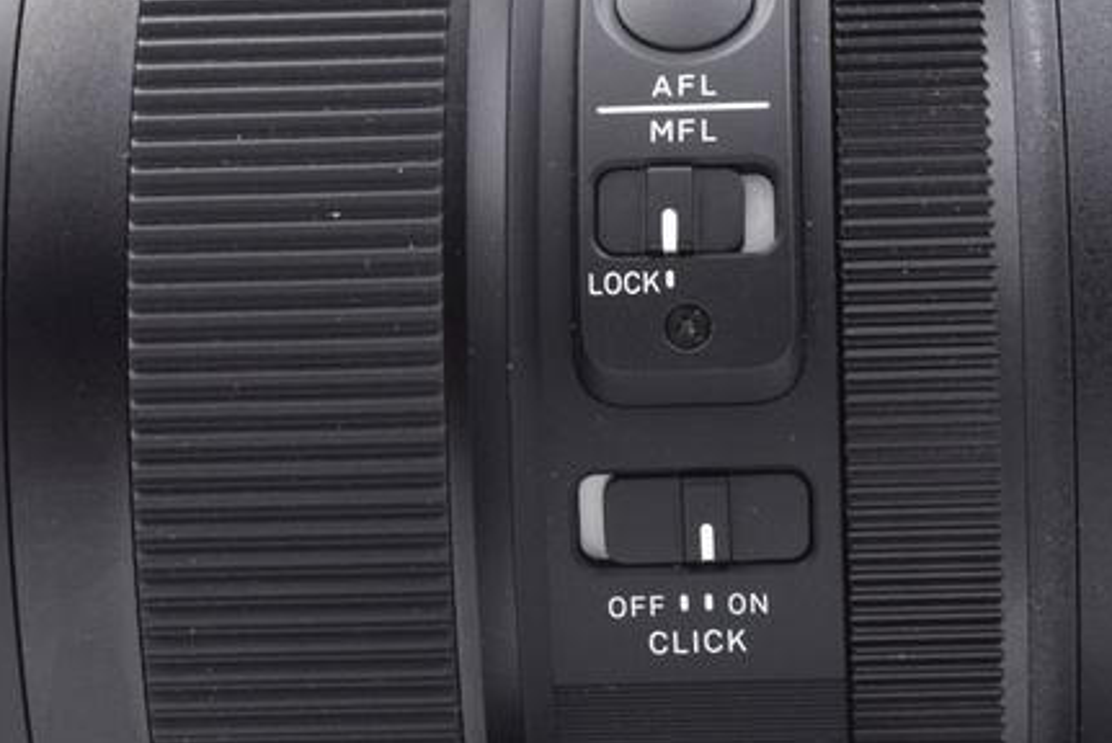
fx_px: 4296
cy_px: 435
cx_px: 720
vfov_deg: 9.9
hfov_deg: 14.7
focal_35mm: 139
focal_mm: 40
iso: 400
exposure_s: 1/100
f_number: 10
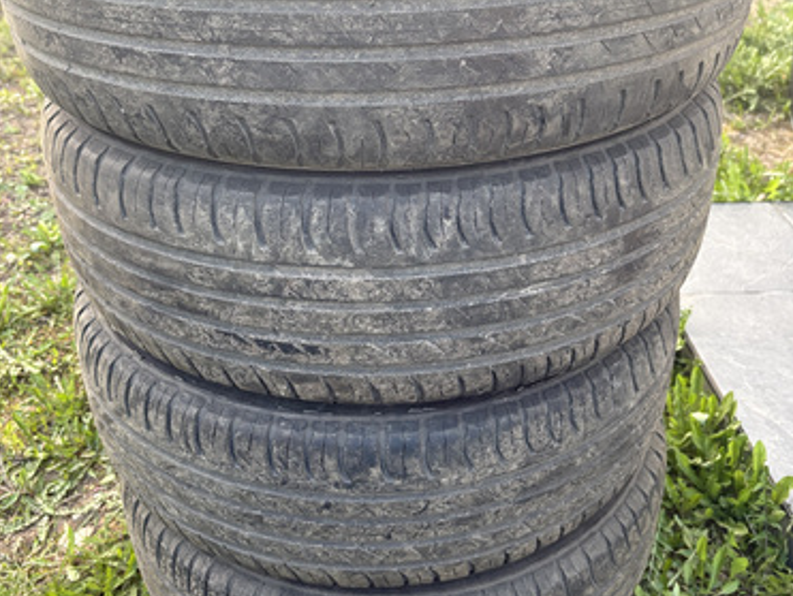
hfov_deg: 52.6
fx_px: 803
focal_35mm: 35
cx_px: 396
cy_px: 237
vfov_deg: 40.6
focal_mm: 5.96
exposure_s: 1/60
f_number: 1.6
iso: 250
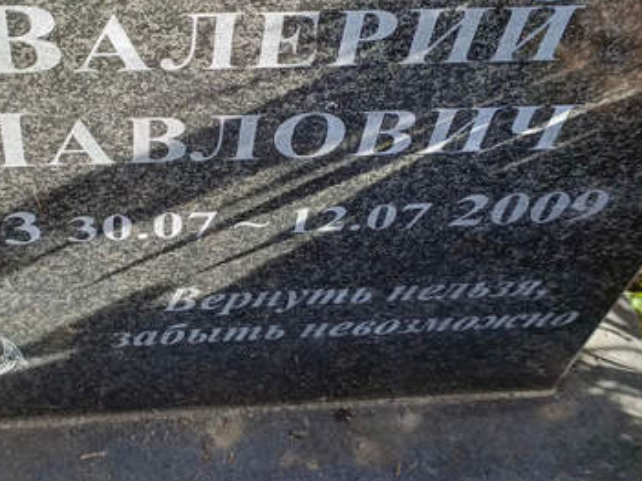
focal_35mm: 57
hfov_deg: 33.6
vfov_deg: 25.6
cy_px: 221
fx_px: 1057
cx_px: 225
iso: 110
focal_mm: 4.76
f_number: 1.69
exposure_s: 1/134
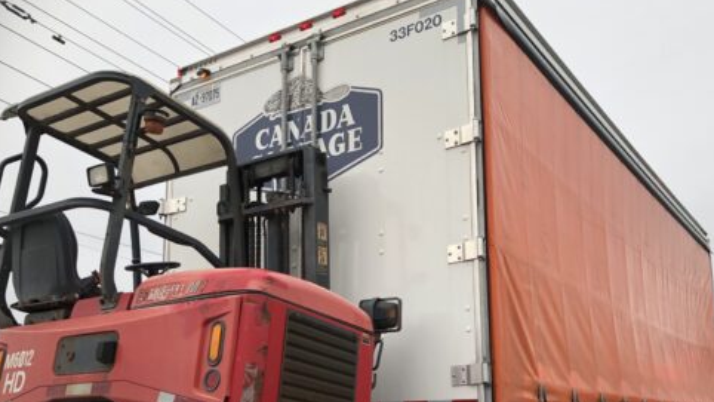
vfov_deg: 30.7
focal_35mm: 38
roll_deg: -1.1
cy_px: 294
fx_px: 719
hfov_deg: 52.6
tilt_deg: +9.7
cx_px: 404
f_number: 1.8
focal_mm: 3.99
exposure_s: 1/120
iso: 32
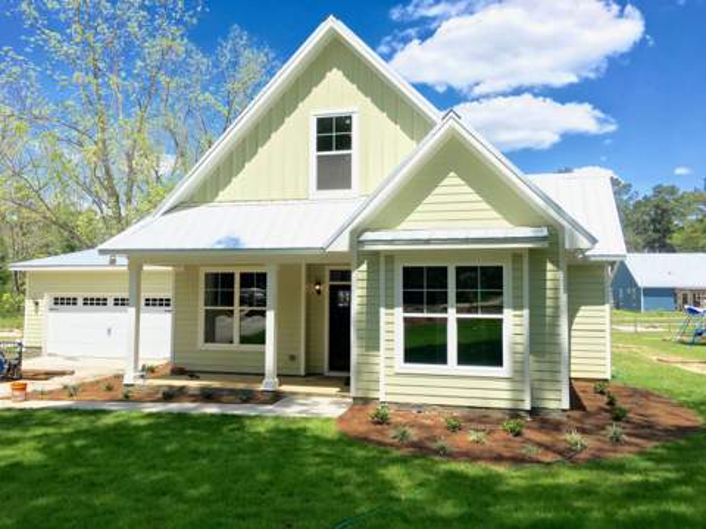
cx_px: 353
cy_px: 264
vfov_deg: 48.2
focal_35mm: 29
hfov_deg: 61.7
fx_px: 591
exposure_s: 1/974
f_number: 2.2
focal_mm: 4.15
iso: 25
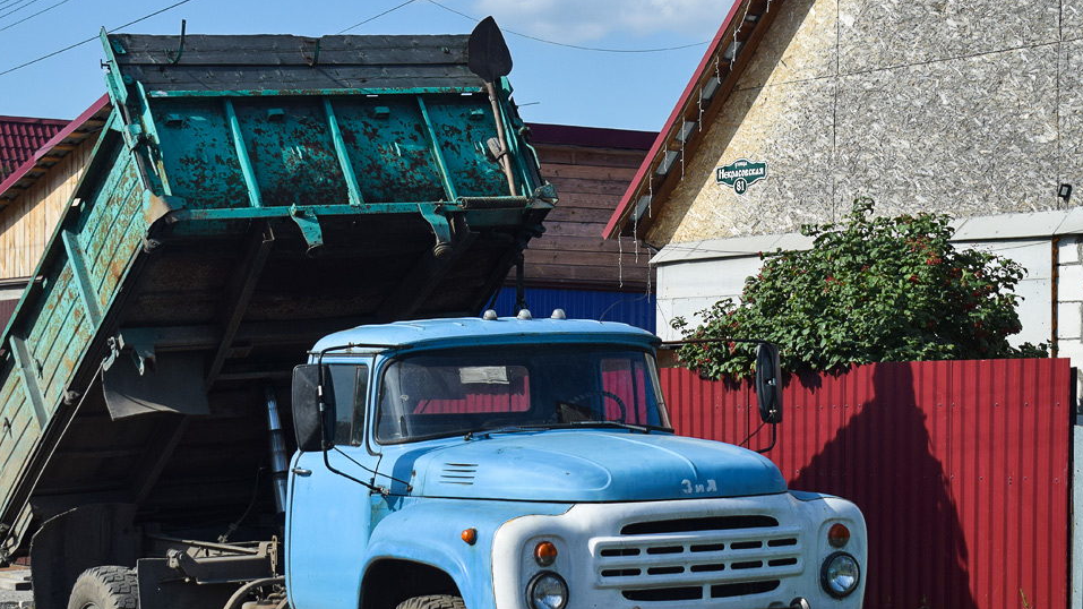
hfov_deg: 24.0
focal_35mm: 89
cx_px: 489
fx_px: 2546
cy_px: 404
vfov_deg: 13.6
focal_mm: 45
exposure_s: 1/1000
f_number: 6.3
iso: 200
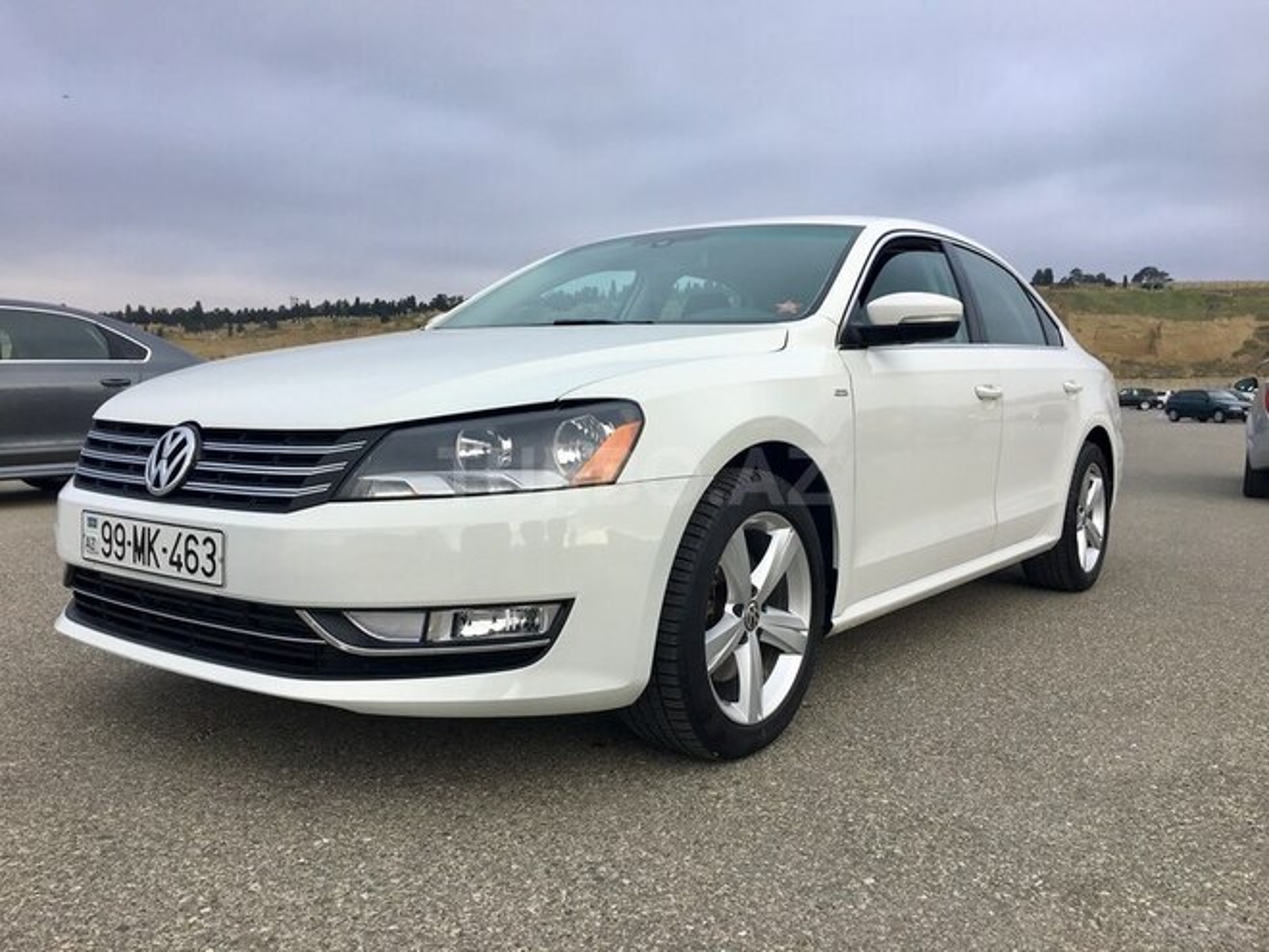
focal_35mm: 29
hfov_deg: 61.7
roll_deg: -0.8
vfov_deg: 48.2
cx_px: 634
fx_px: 1063
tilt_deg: -6.1
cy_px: 476
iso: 25
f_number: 2.2
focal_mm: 4.15
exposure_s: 1/855
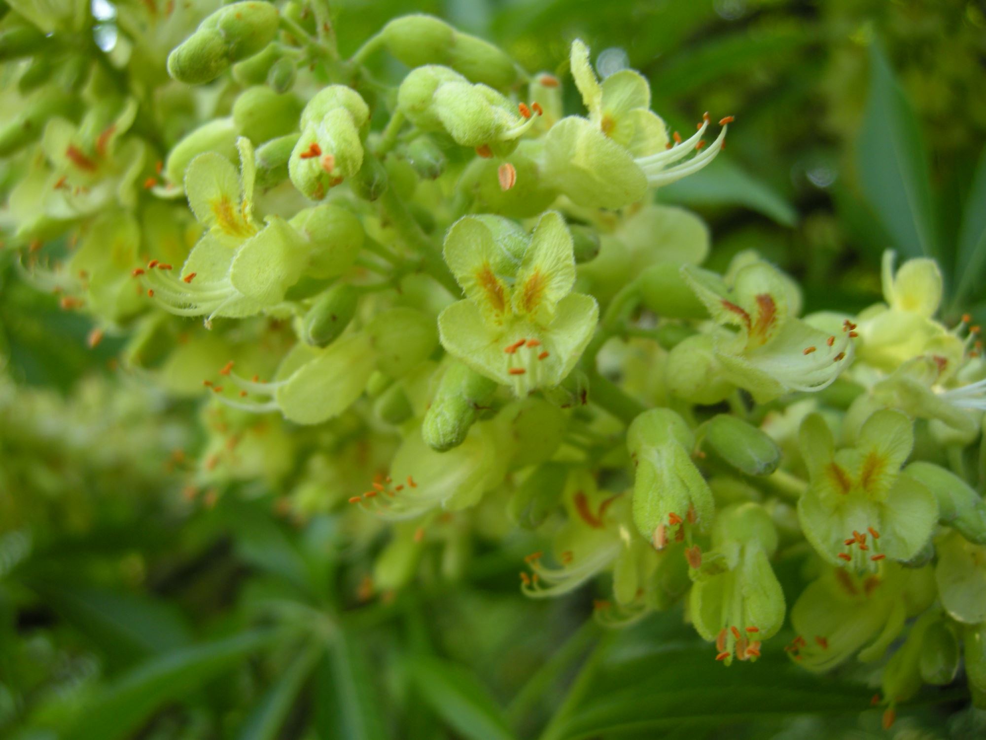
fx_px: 997
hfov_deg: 52.6
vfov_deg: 40.7
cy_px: 370
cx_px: 493
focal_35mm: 35
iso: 76
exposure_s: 1/54.3
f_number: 2.7
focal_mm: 7.5
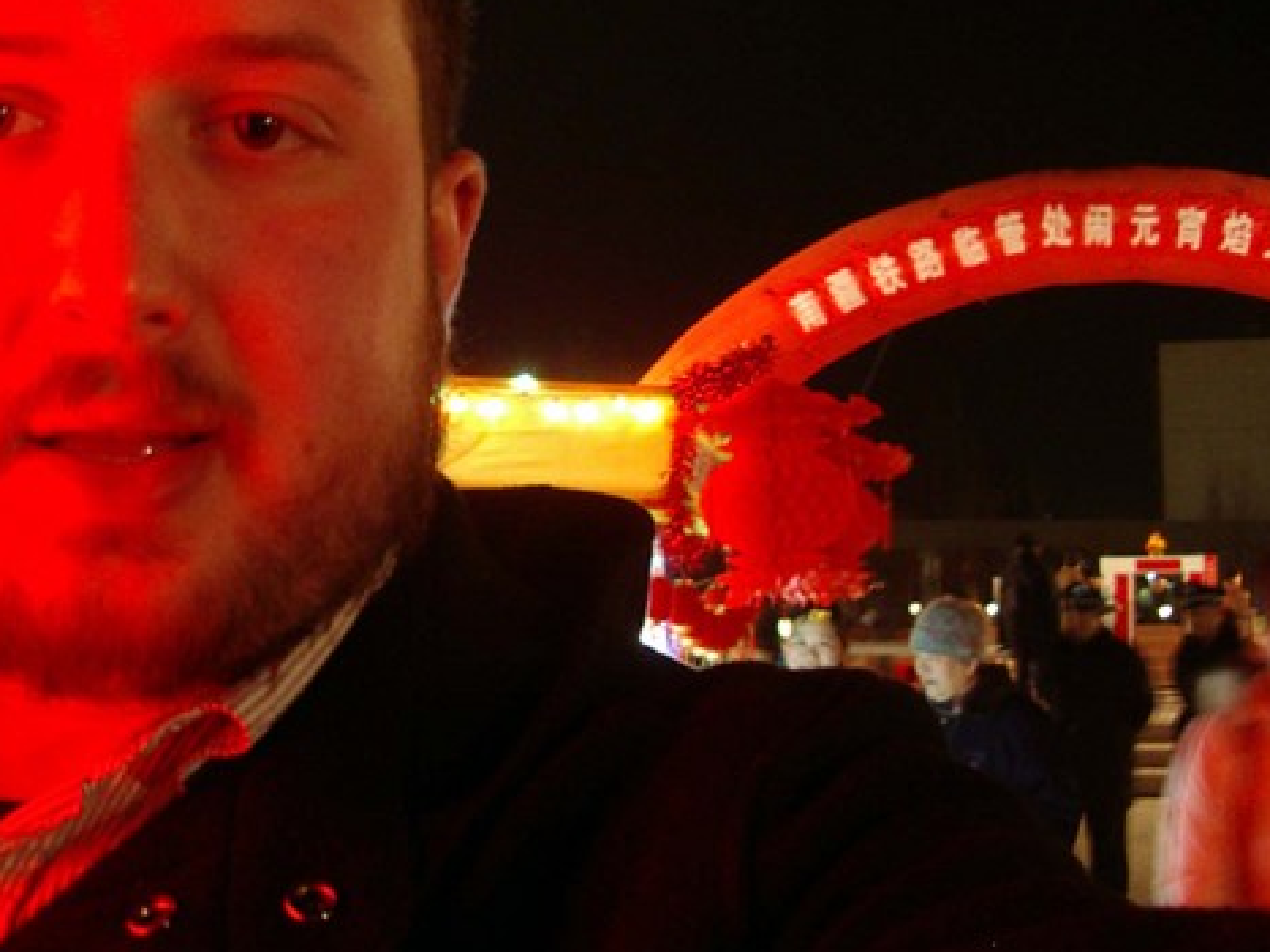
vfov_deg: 25.5
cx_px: 359
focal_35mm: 57
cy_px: 336
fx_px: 2091
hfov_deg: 33.3
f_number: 2.6
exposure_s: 1/4
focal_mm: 5.8
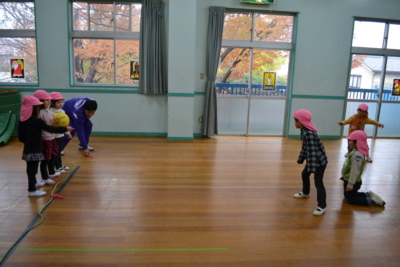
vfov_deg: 48.0
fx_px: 300
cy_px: 134
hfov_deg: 67.4
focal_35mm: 27
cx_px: 200
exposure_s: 1/60
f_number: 4
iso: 400
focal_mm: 18
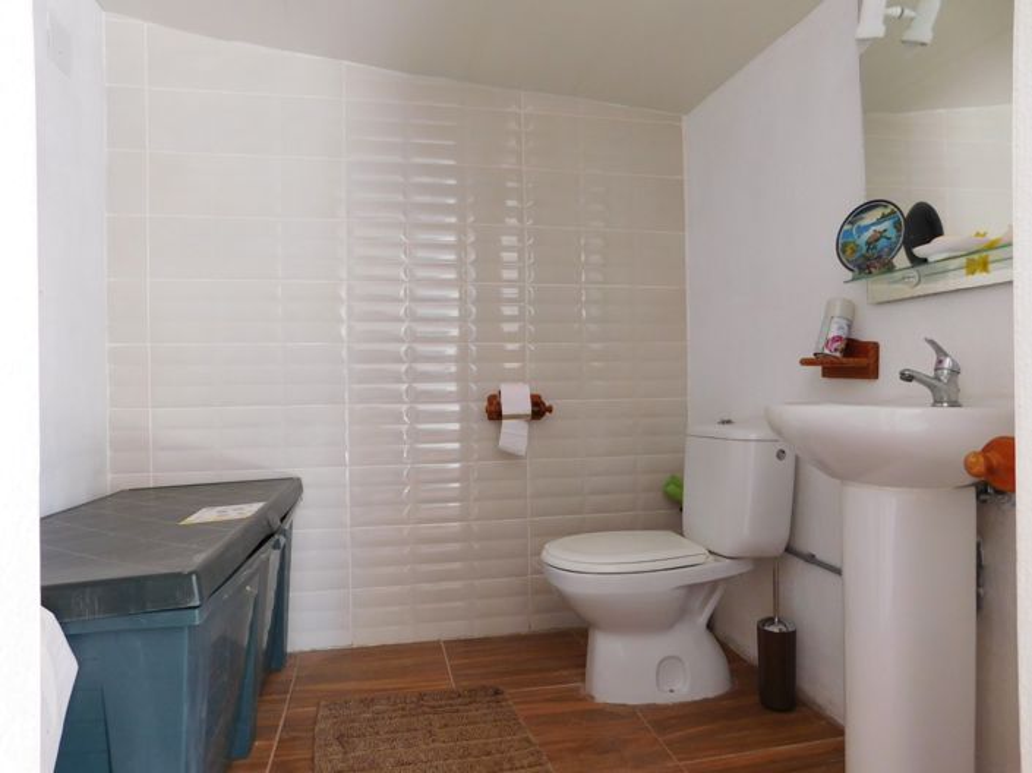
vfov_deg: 58.8
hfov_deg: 74.0
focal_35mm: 23
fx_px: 685
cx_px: 516
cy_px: 386
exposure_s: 1/30
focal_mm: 4
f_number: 3
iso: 140
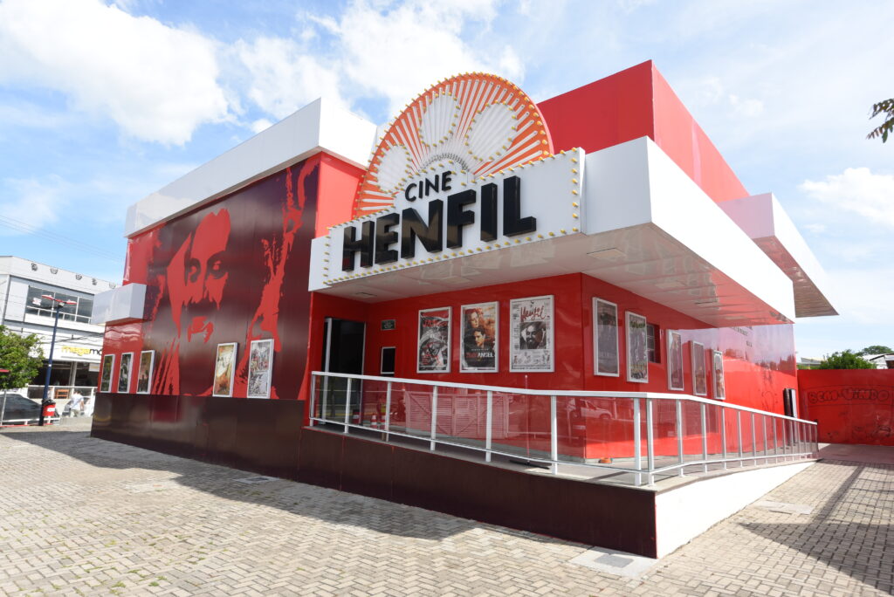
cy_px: 298
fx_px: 547
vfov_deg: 57.3
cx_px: 447
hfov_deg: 78.5
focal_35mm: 22
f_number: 9
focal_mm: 22
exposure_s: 1/200
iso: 200
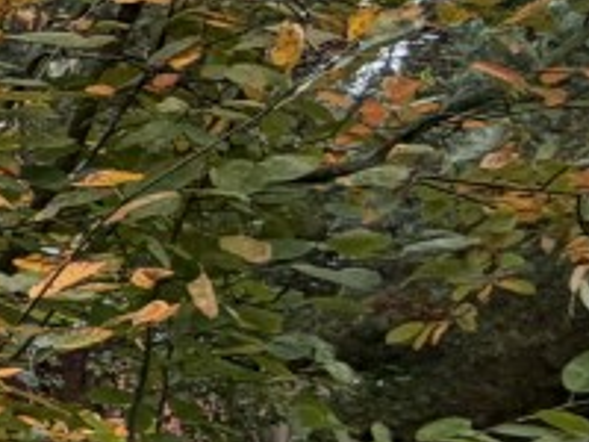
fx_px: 1719
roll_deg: +2.2
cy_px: 368
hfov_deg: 10.4
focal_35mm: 101
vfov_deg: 14.5
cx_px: -1334
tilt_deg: +3.8
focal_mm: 2.22
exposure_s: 1/174
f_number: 2.2
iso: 50
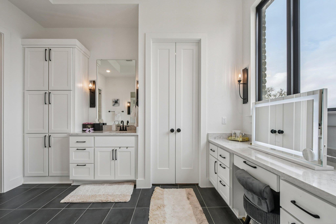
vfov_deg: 77.3
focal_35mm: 15
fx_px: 140
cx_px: 168
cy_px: 112
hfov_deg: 100.4
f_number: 8
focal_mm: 10
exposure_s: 1/250
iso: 400
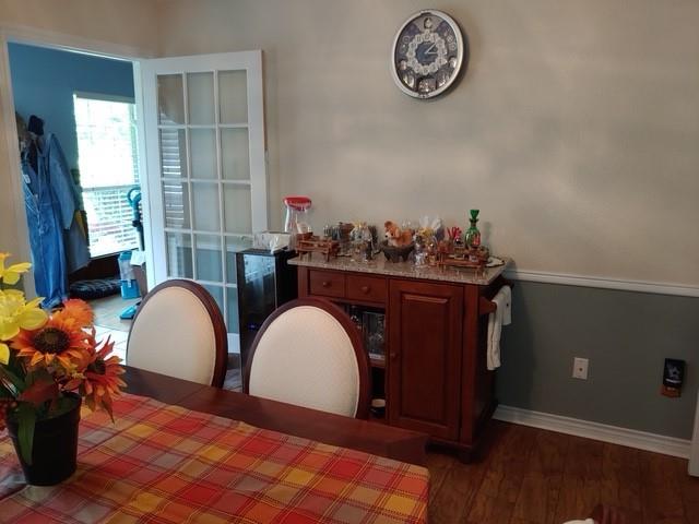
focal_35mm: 25
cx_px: 350
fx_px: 505
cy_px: 262
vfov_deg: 54.9
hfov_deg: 69.4
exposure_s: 1/40
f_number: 1.5
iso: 100
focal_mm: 4.23
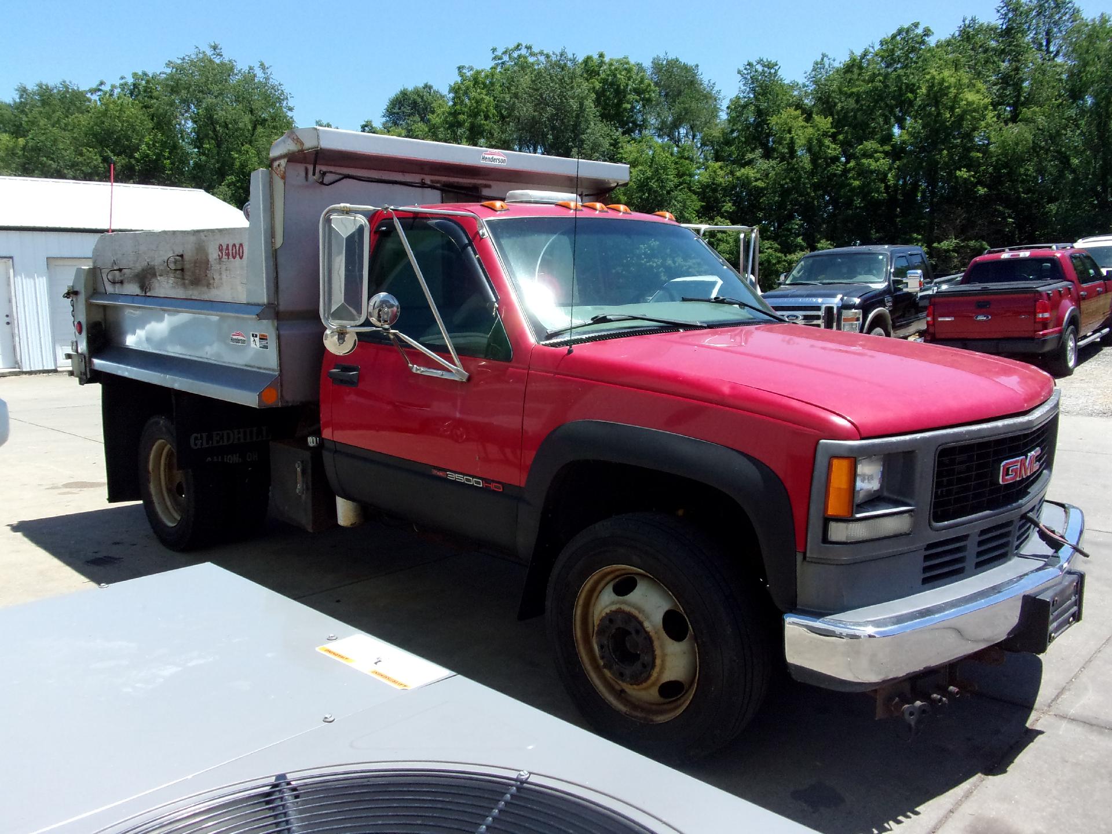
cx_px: 556
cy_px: 417
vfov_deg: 49.7
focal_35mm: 28
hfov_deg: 63.4
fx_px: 899
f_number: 10.8
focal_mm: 5.1
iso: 200
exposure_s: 1/160
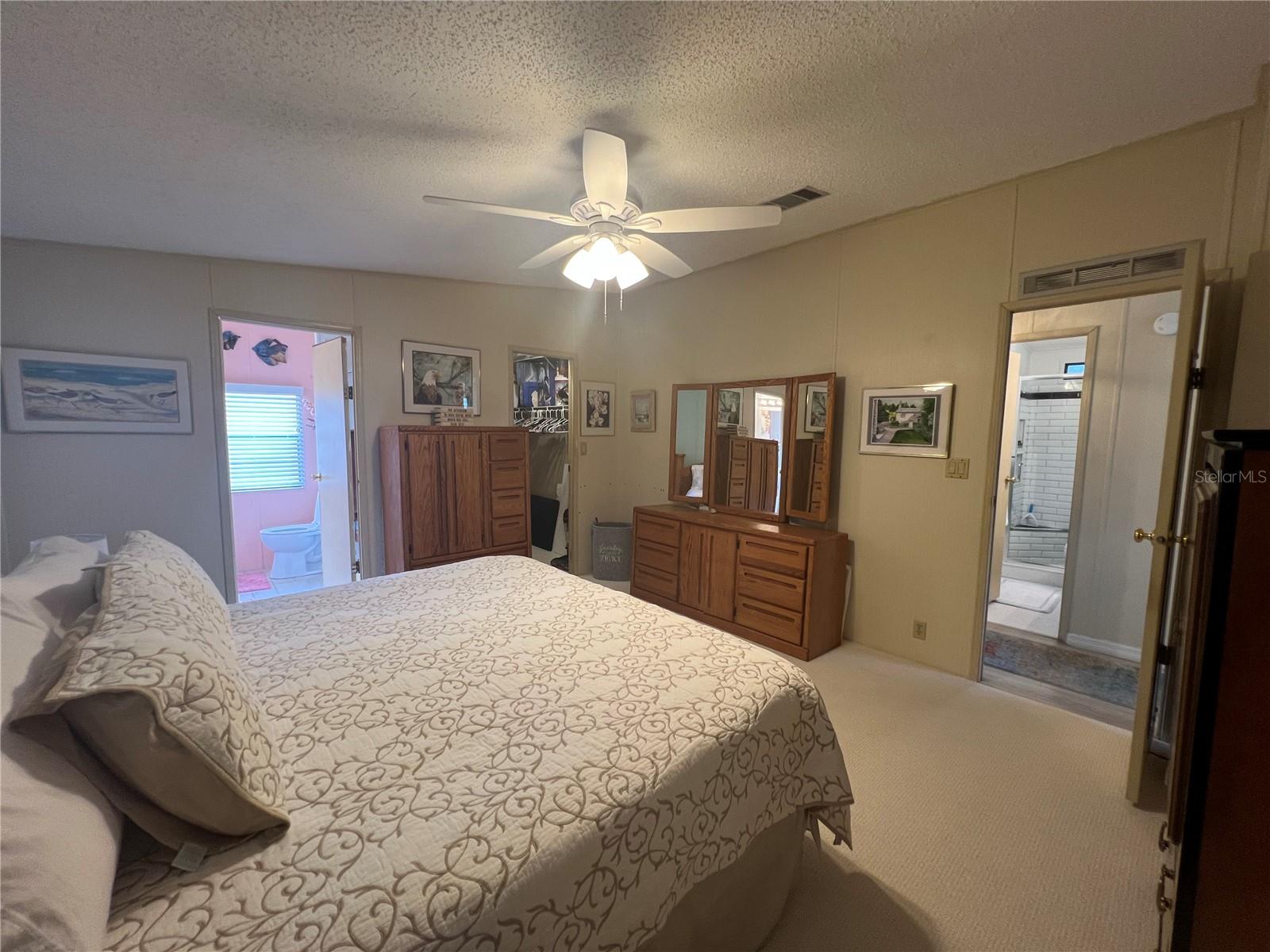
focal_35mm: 13
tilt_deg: -4.6
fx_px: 477
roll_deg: -0.3
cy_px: 476
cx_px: 635
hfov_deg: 106.2
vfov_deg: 89.9
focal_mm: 1.57
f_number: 1.8
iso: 160
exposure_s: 1/60
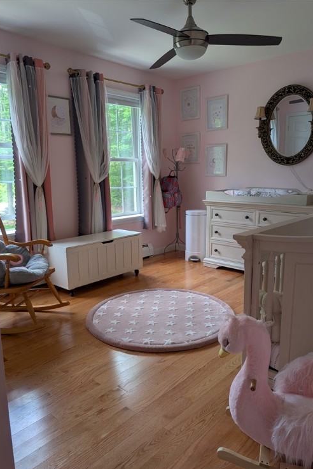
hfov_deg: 49.5
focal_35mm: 26
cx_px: 165
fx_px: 339
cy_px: 243
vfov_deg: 69.4
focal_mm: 6.9
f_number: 1.68
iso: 25
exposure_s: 1/23.8
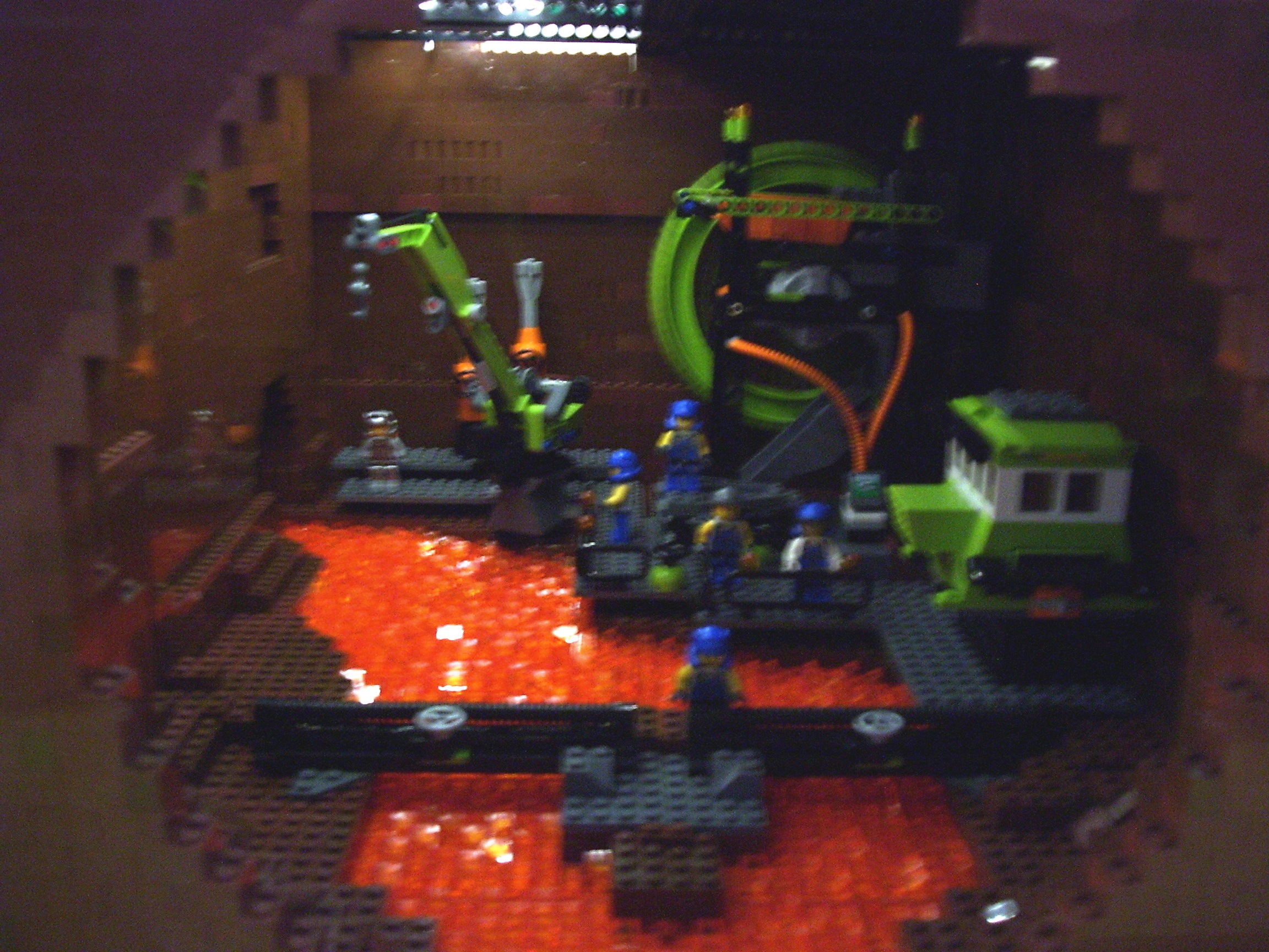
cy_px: 476
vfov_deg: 39.7
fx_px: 1320
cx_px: 634
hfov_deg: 51.4
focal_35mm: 36
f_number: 2.7
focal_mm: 6
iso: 160
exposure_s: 1/8
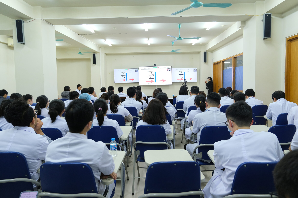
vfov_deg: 51.3
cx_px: 150
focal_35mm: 25
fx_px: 207
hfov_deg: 71.5
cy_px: 95
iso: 800
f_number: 3.6
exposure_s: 1/40
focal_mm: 16.1
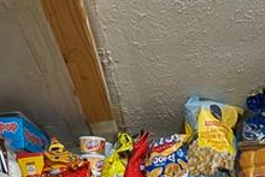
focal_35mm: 58
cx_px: 184
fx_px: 427
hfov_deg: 34.0
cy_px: 373
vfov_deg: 16.5
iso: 221
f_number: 1.7
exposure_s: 1/40
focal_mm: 2.02
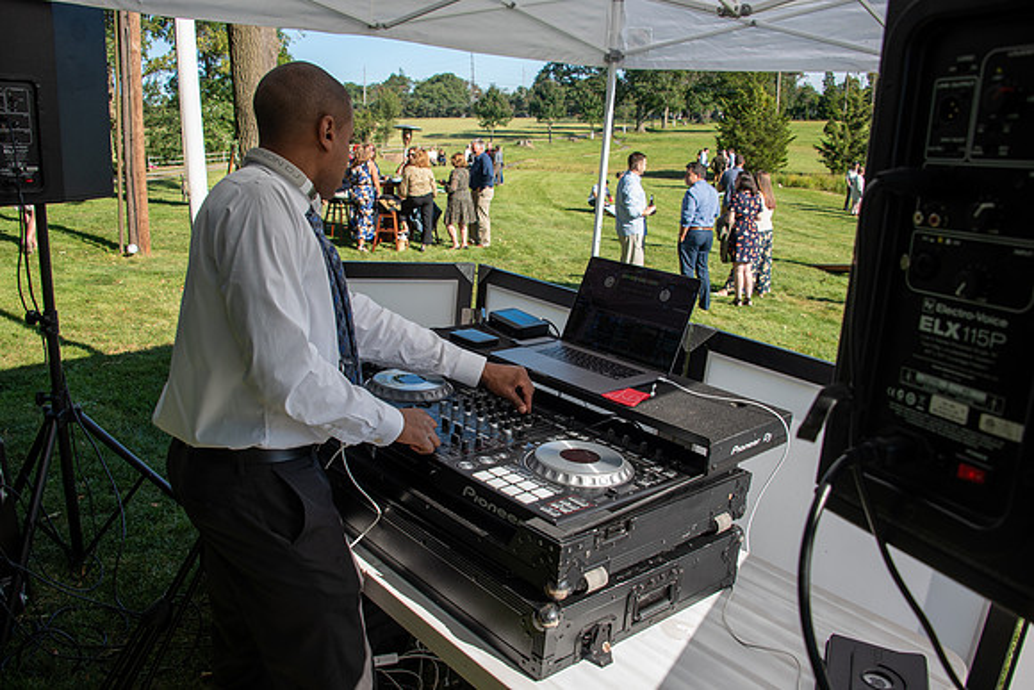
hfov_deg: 65.5
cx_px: 517
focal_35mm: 28
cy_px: 345
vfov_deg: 46.4
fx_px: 804
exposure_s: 1/200
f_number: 7.1
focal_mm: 28
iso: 200
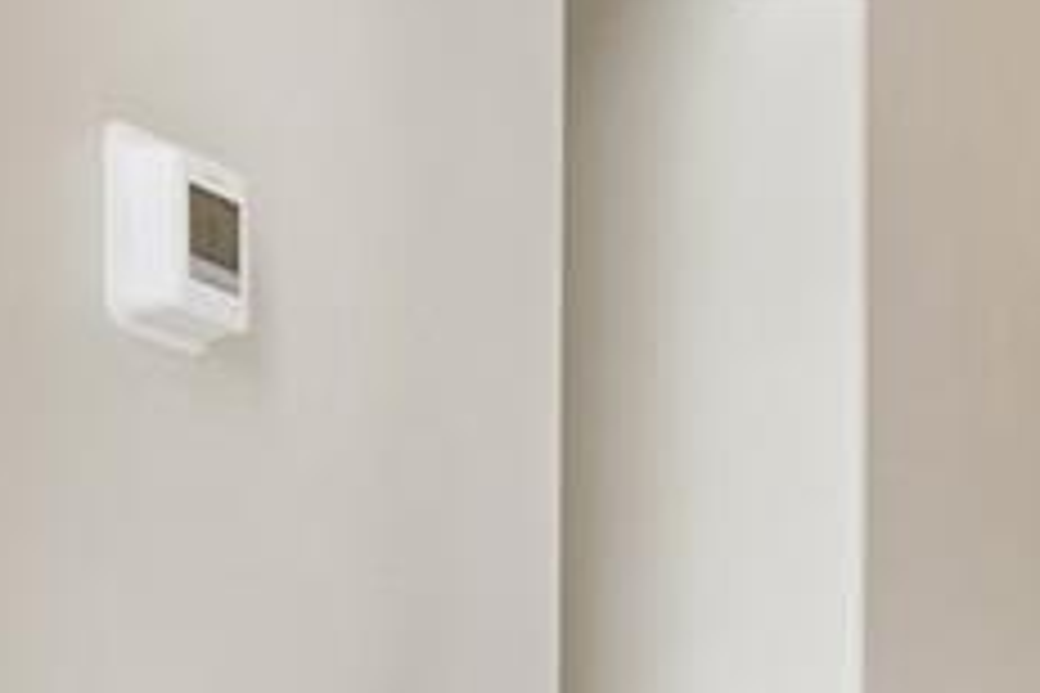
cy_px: 940
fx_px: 3004
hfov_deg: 17.1
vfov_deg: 12.7
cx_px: 1702
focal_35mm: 104
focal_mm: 10
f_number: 7.1
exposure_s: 1/15
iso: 100
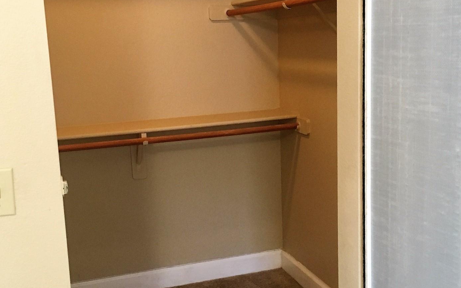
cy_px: 135
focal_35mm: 42
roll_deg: -0.1
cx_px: 236
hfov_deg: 47.2
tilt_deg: -8.2
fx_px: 528
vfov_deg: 30.5
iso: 200
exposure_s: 1/24
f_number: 2.2
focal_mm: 4.15
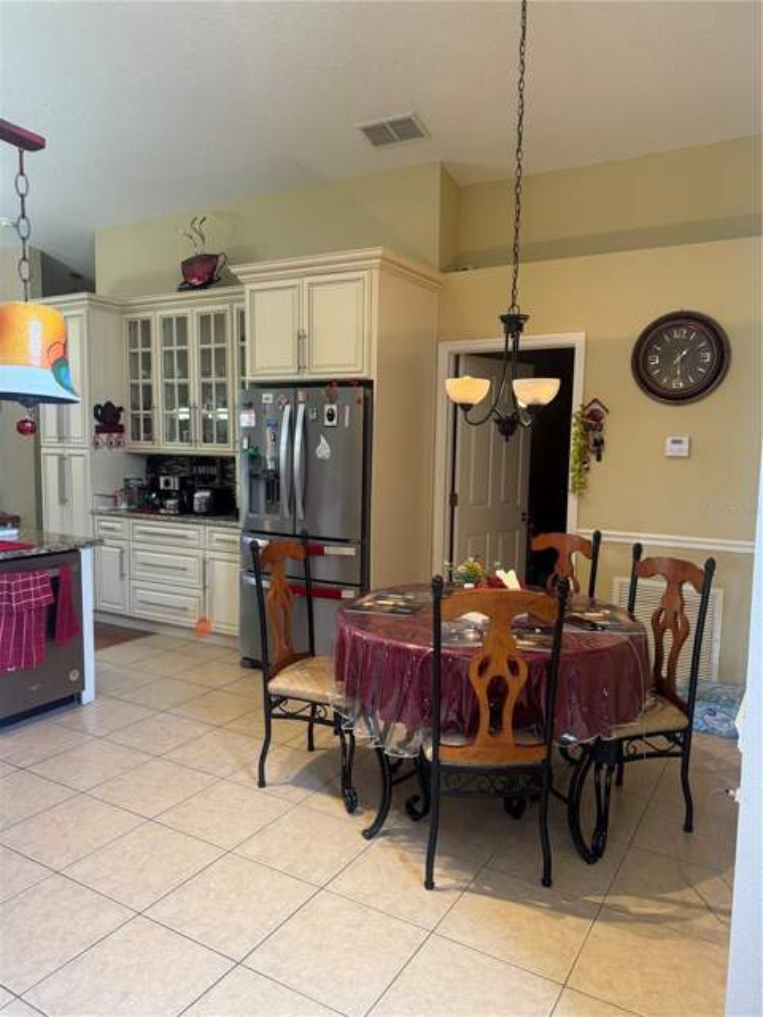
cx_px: 382
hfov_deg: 56.8
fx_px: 705
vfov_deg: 71.6
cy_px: 508
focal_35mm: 24
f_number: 1.78
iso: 250
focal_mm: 6.76
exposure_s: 1/60
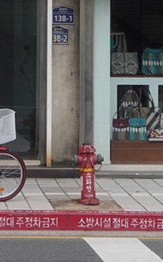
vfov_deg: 9.8
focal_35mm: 206
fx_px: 1465
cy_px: -175
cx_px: 106
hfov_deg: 6.4
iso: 400
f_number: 5
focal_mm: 35
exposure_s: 1/100
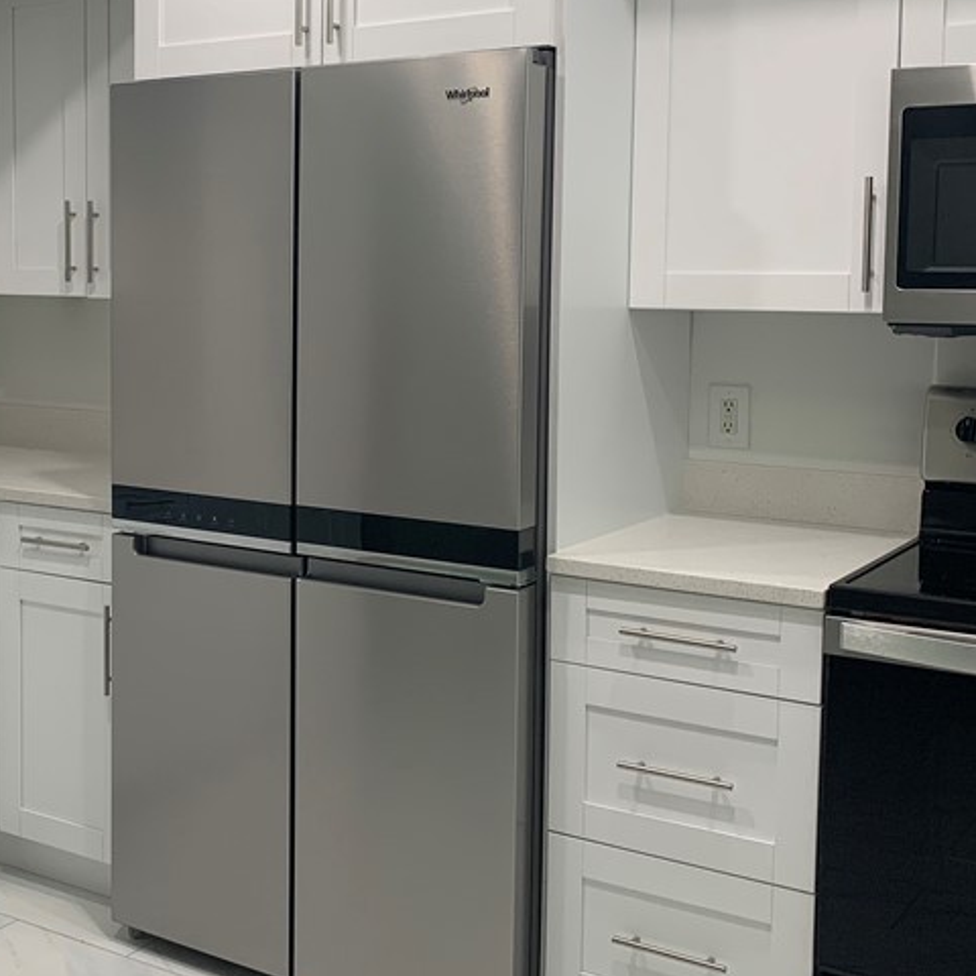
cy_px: 409
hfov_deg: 33.5
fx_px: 1563
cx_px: 169
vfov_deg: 34.6
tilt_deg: -3.2
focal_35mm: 49
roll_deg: -0.1
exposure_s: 1/60
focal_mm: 4.25
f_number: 1.8
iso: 50
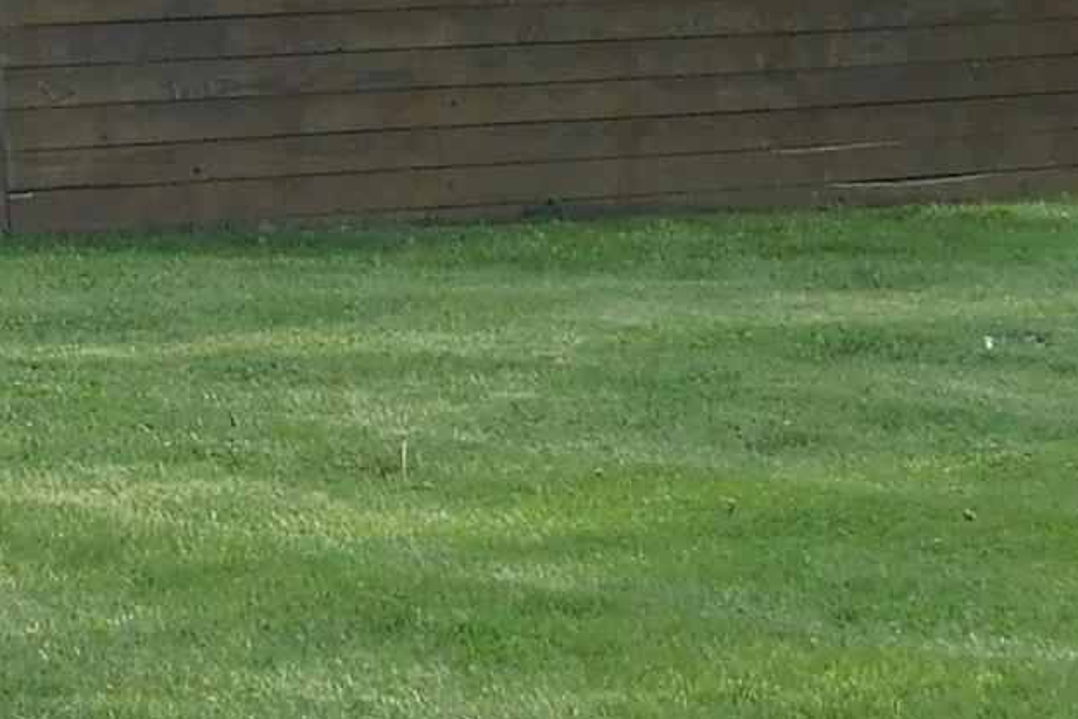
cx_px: -666
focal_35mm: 184
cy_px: -540
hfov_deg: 10.7
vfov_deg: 7.3
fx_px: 5511
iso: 125
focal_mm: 6.3
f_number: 3.5
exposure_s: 1/200
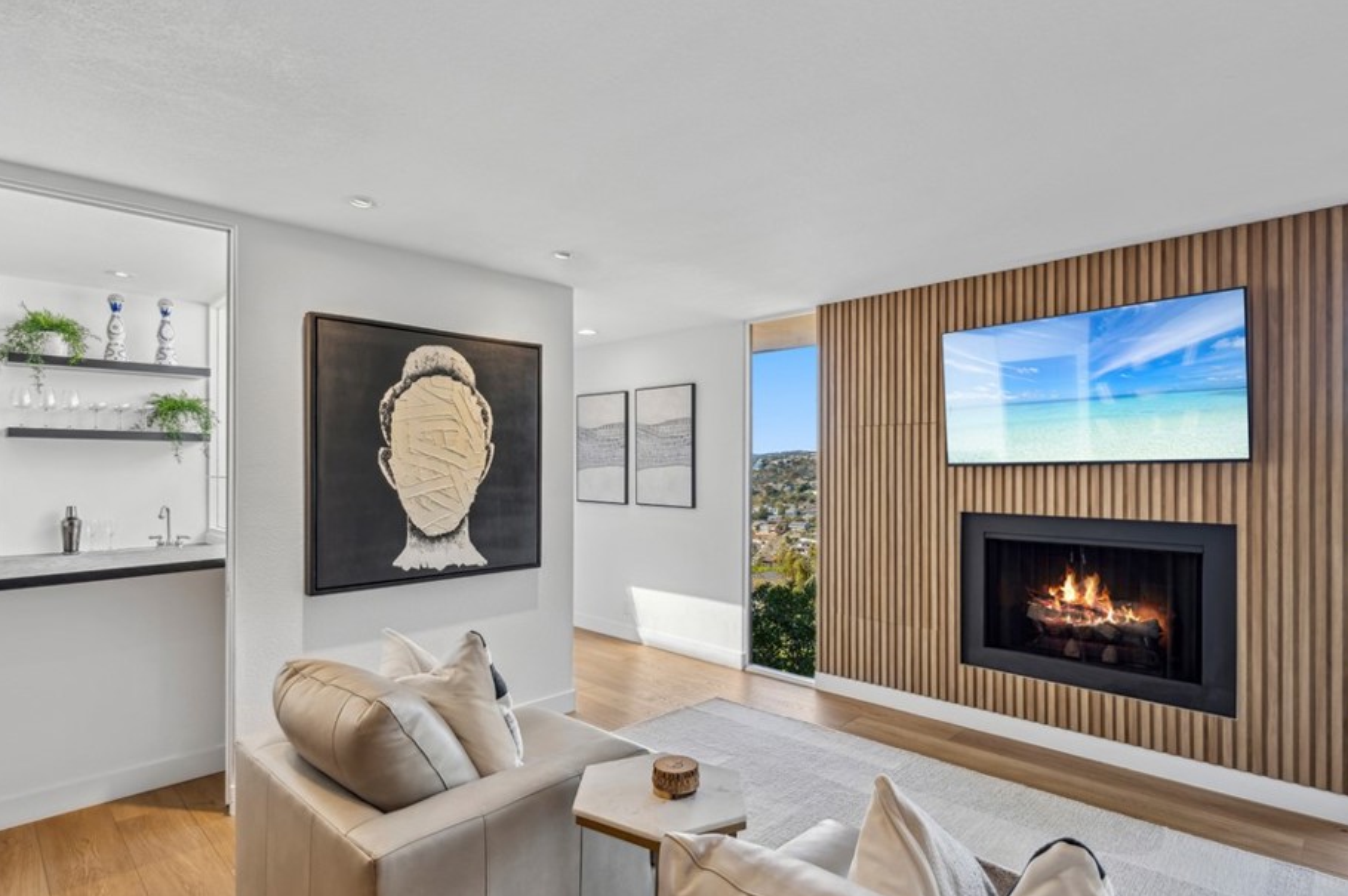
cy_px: 467
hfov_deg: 90.0
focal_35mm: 18
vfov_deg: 67.3
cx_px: 634
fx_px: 673
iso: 80
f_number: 8
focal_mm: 16
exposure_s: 1/30
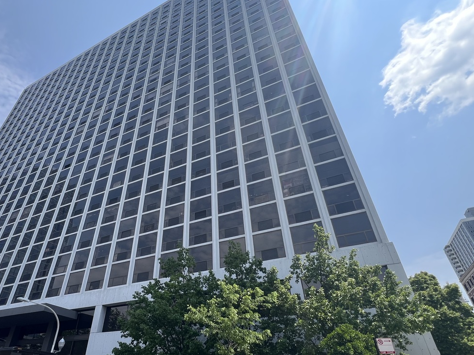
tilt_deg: +32.9
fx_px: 260
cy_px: 204
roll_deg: -0.4
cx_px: 203
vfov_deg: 68.3
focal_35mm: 19
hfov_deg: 84.1
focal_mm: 1.57
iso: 32
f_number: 1.8
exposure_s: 1/853
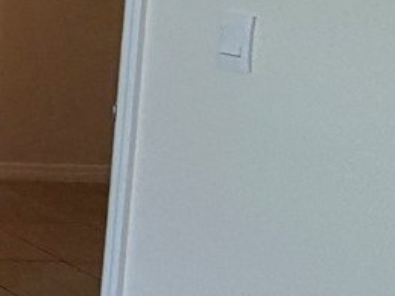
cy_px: -71
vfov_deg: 16.4
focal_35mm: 86
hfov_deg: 13.2
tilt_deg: +0.1
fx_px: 981
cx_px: -659
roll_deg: -3.7
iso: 64
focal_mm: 2.22
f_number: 2.2
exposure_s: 1/120
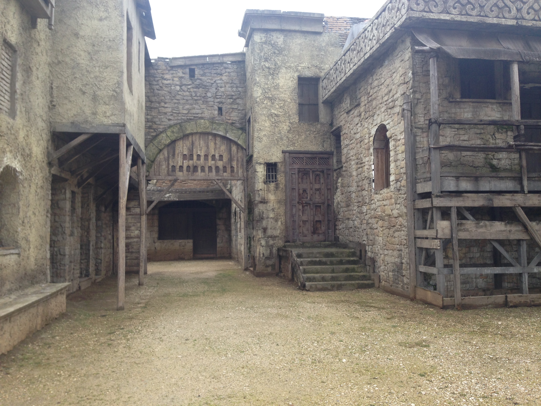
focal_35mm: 33
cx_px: 270
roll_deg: +0.5
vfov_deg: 42.9
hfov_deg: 55.4
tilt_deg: +2.6
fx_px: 516
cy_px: 203
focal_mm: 4.12
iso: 50
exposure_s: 1/390
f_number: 2.4
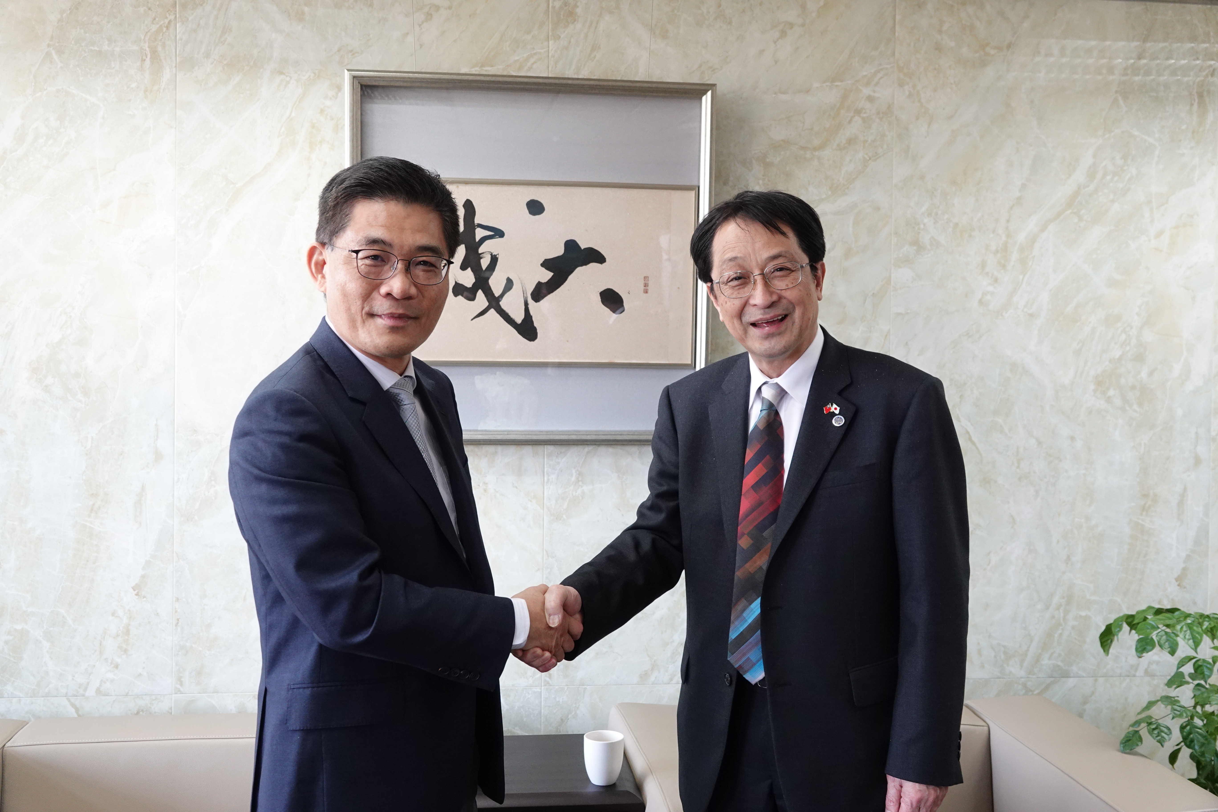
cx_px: 609
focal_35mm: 33
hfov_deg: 57.2
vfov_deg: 40.0
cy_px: 406
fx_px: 1116
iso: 800
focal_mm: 12.04
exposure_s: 1/125
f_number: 2.8
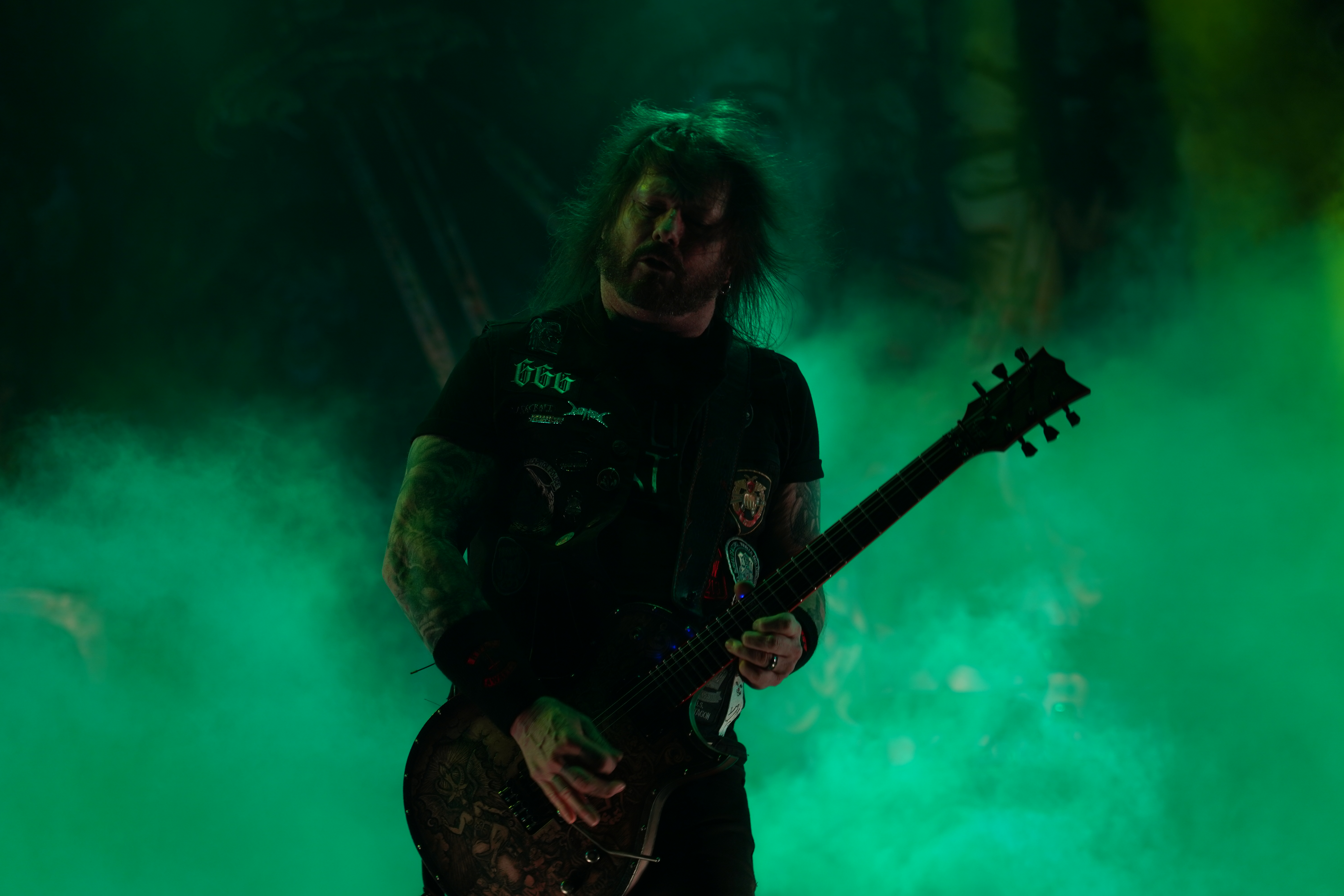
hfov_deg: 19.5
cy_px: 448
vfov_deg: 13.0
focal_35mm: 105
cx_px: 672
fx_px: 3920
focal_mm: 105
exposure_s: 1/125
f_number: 4
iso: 320
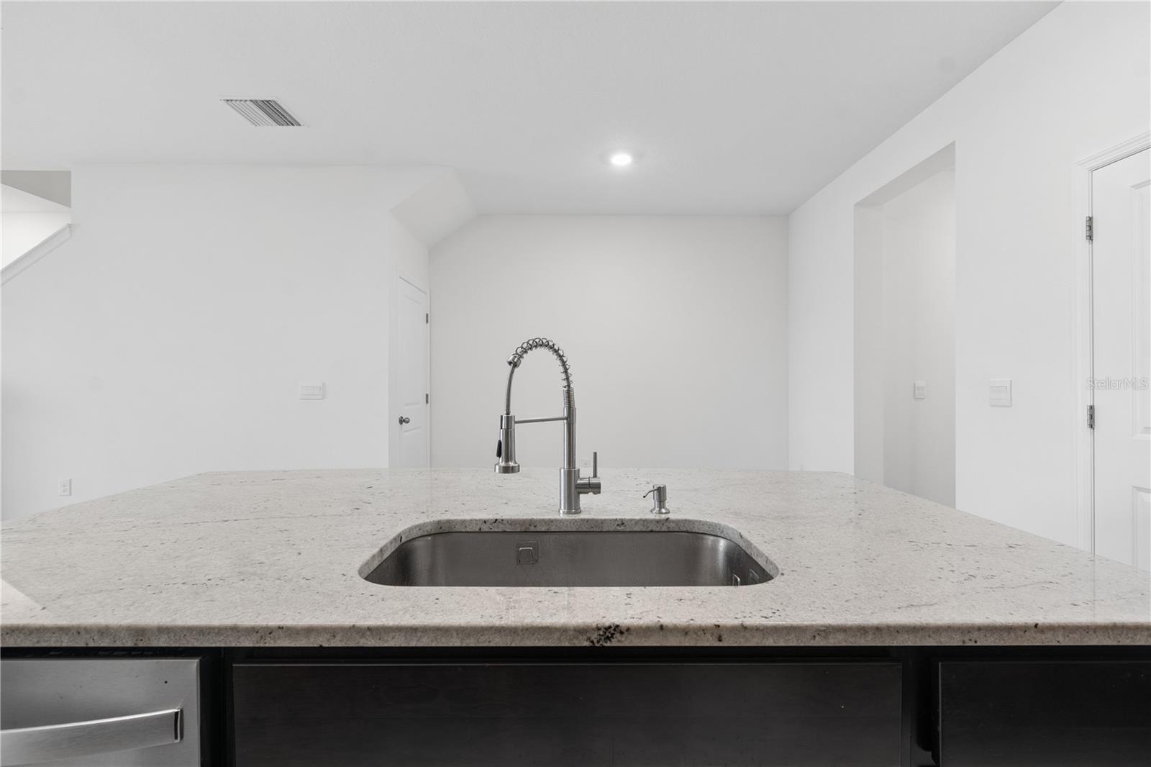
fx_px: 479
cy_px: 384
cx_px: 576
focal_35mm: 15
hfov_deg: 100.4
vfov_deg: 77.3
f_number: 7.1
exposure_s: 1/2
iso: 100
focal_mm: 10
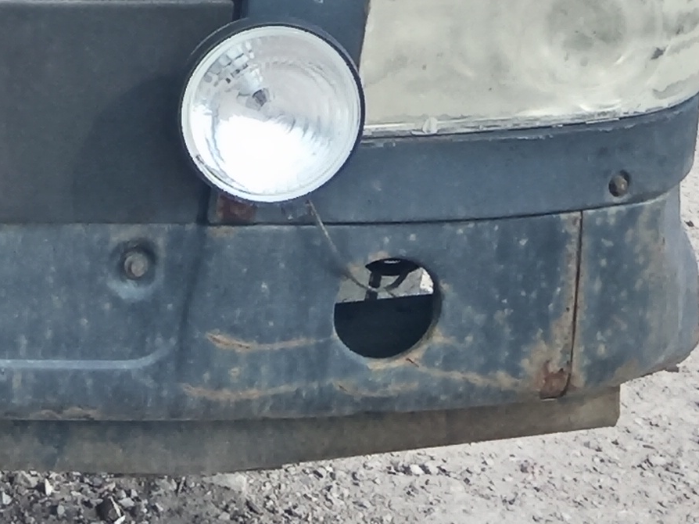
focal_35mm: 175
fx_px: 3533
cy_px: -942
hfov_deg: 10.5
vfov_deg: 7.6
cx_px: -643
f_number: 1.9
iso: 101
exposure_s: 1/415
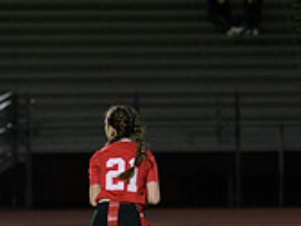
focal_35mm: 482
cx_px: 204
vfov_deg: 3.1
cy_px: 196
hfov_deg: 4.1
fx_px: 4191
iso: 2200
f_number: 2.8
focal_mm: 145
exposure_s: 1/640
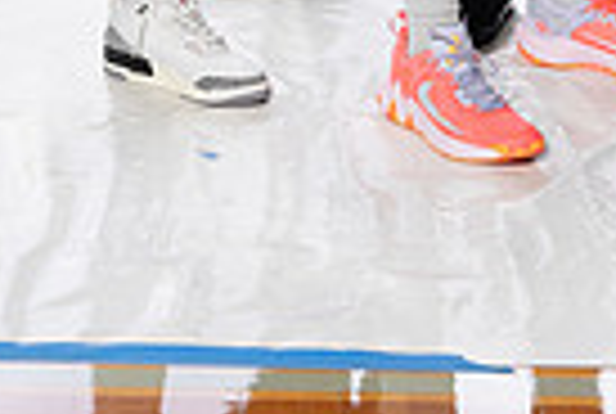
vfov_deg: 7.7
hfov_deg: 12.2
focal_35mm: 167
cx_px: 135
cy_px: -554
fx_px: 2864
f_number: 8
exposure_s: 1/250
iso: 800
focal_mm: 51
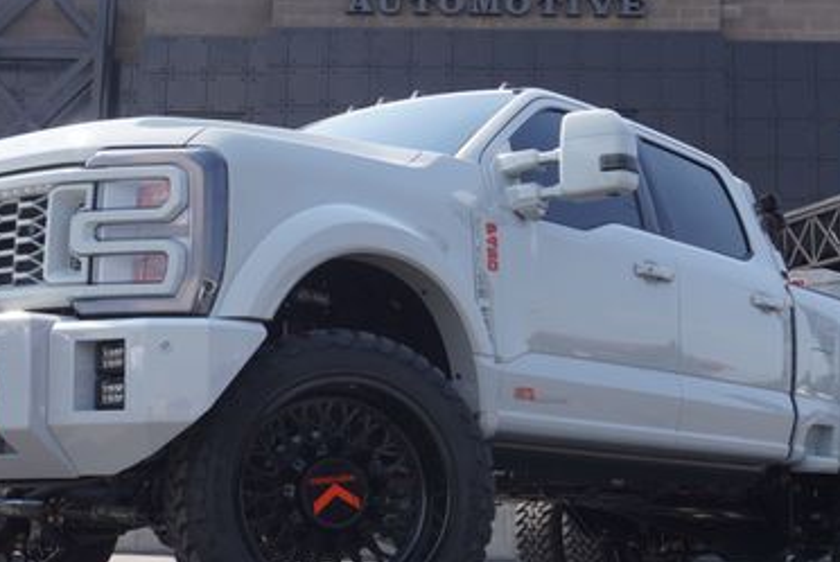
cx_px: 386
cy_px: 293
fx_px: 1448
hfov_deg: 32.3
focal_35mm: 62
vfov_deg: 22.0
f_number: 7.1
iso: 100
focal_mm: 24
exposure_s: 1/160
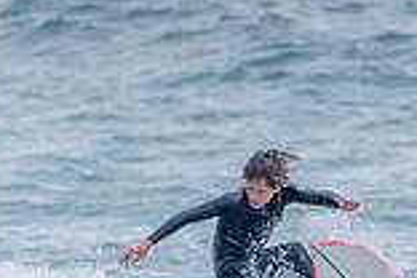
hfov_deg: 0.9
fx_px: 26338
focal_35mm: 2274
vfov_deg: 0.6
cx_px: 265
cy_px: 433
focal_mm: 500
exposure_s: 1/2000
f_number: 5.6
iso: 1000
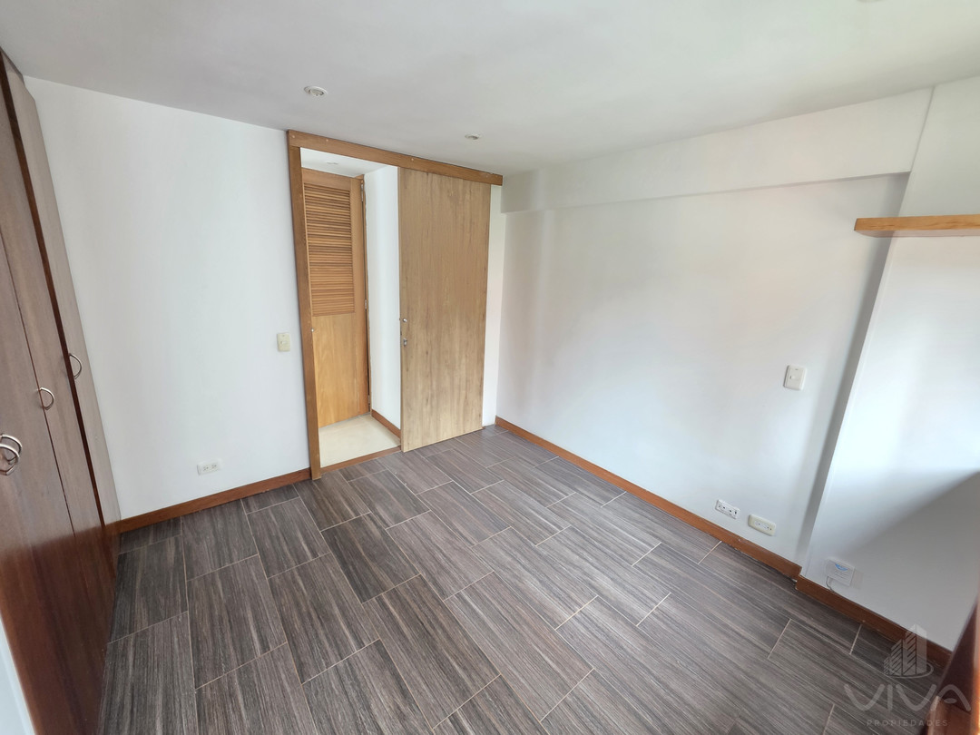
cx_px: 490
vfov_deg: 89.9
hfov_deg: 106.2
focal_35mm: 13
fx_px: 368
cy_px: 368
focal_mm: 2.2
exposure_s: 1/60
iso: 250
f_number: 1.9
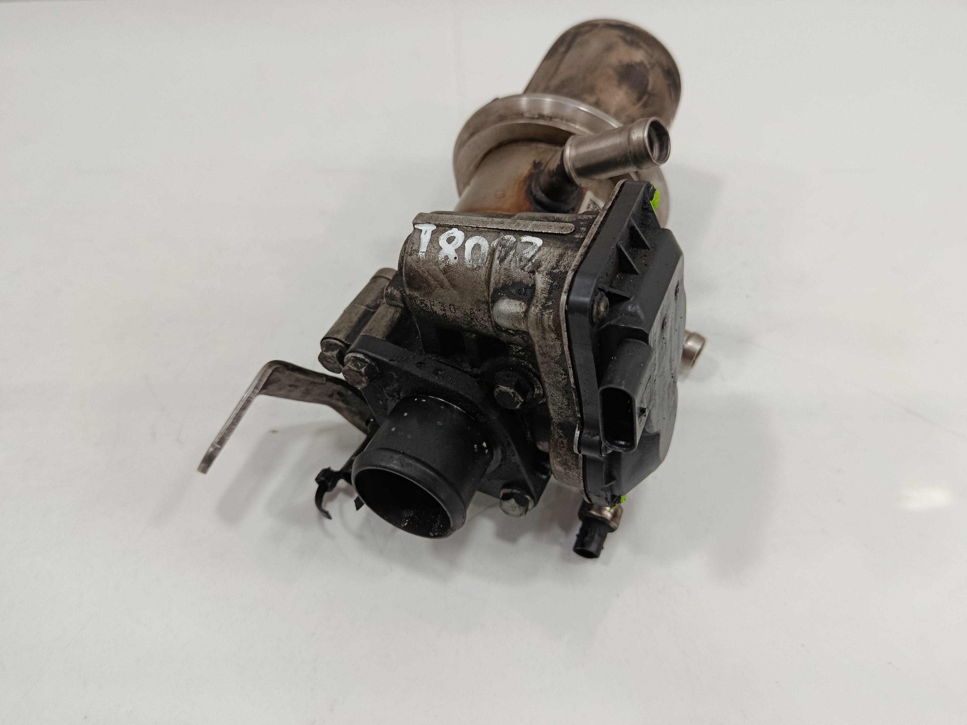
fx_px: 698
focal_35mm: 25
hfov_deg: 69.4
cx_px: 489
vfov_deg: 54.9
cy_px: 357
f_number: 1.7
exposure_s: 1/100
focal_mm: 5.24
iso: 894
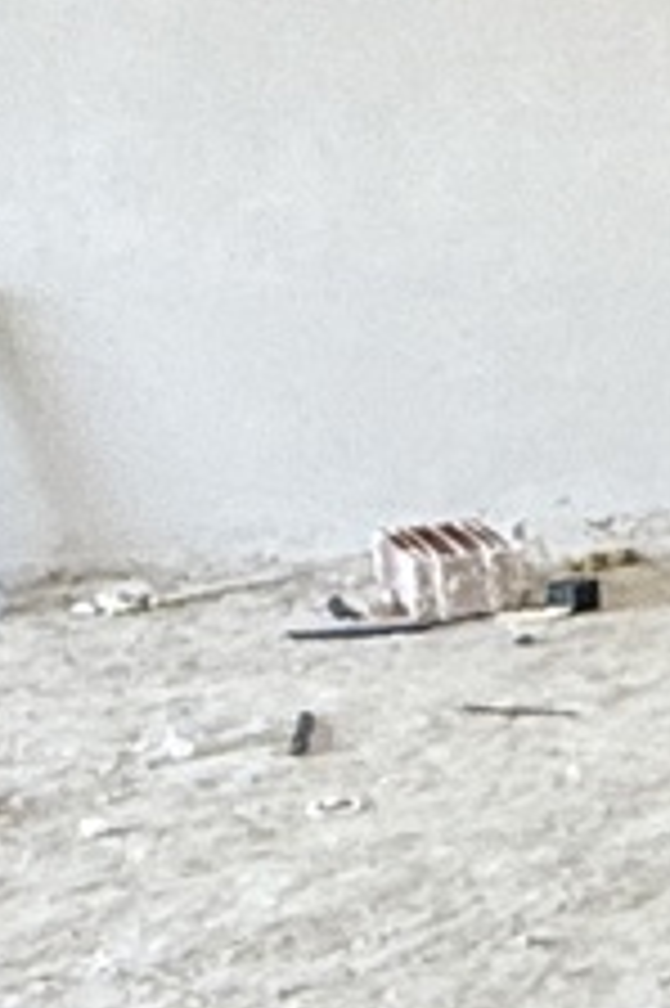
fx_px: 3495
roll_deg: -2.7
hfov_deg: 9.3
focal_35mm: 125
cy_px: 212
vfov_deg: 16.3
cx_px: 1839
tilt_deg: -5.0
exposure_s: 1/153
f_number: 2.2
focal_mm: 2.22
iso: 50
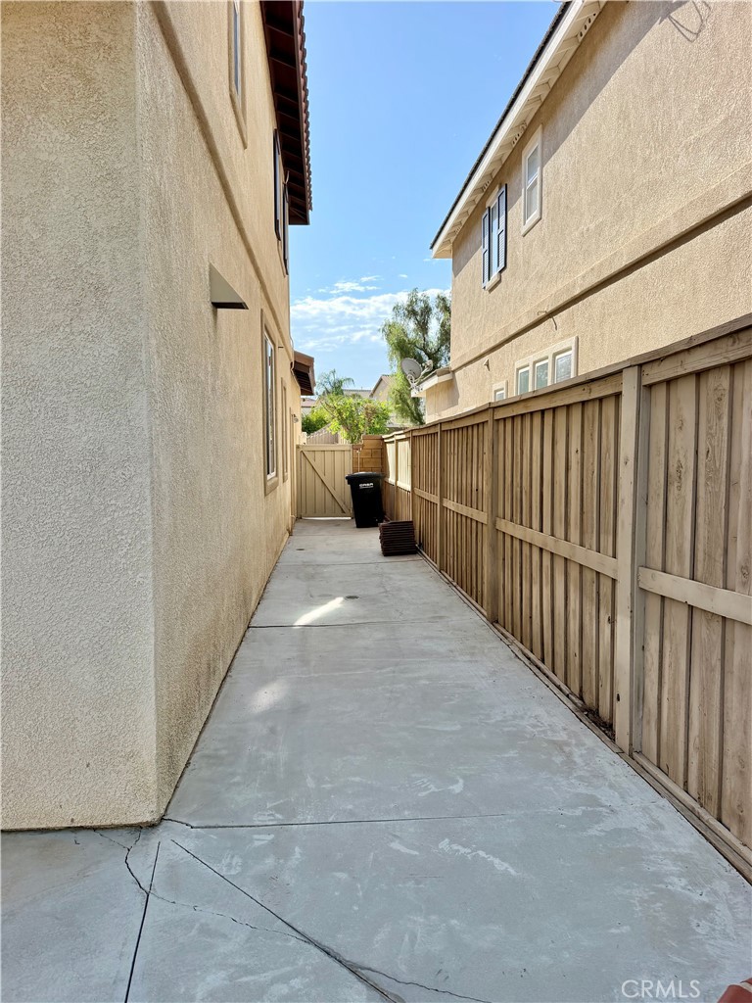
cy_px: 502
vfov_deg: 71.6
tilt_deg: -4.4
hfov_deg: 56.8
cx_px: 376
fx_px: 695
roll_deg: -0.3
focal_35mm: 24
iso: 100
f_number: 1.78
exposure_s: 1/3279
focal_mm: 6.76
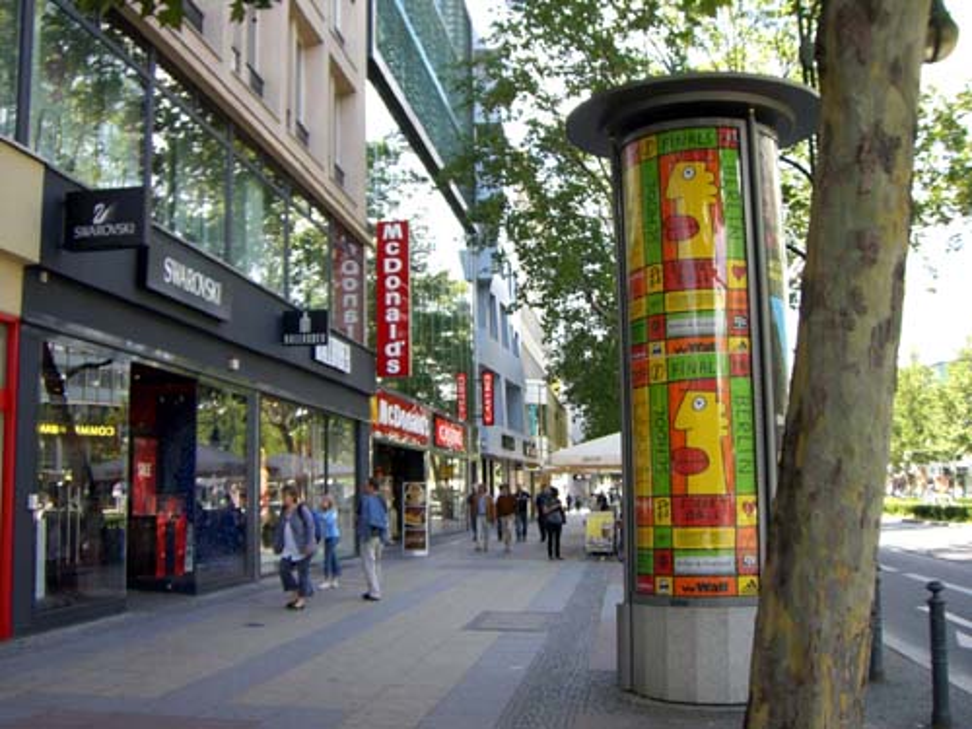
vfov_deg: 37.7
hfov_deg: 49.0
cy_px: 364
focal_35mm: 38
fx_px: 1067
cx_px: 486
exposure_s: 1/125
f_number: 2.7
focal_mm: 6.2
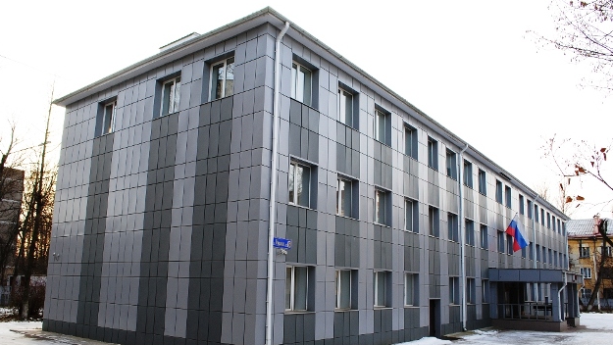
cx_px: 309
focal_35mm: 29
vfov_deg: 40.1
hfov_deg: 66.0
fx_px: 472
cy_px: 205
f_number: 8
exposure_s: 1/80
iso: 200
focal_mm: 18
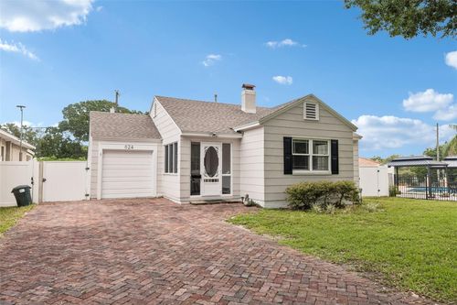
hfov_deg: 73.8
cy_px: 152
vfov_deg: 53.1
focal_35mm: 24
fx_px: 305
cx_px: 228
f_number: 8
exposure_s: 1/640
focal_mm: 24
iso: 400
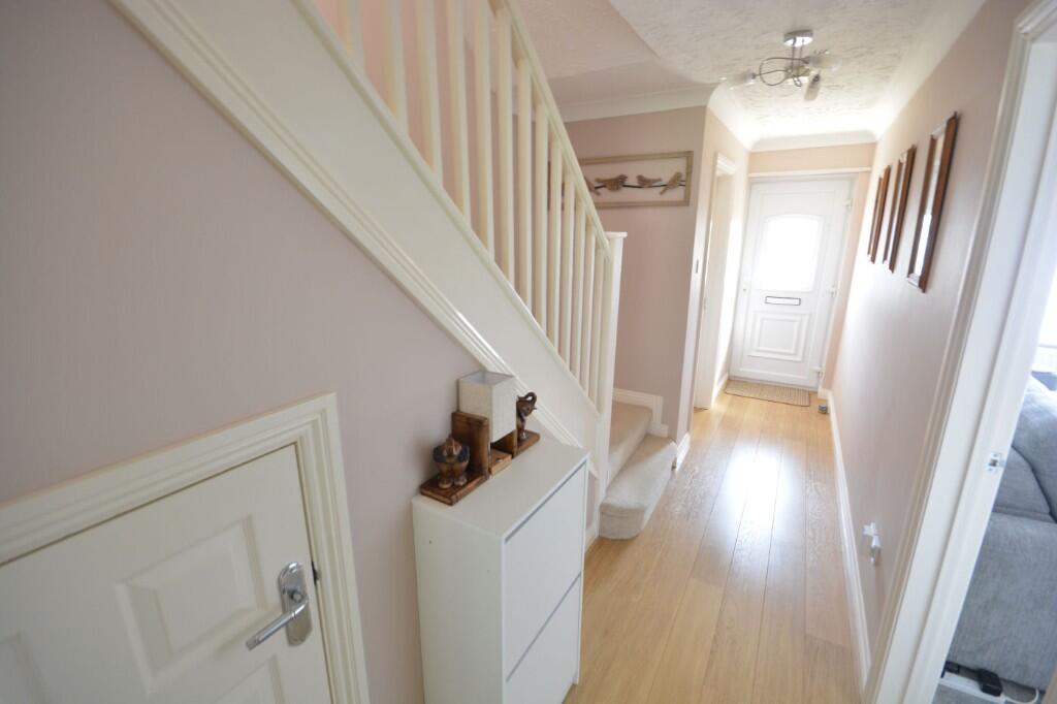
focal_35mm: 15
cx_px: 528
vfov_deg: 77.3
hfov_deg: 100.4
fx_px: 440
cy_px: 352
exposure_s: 1/3
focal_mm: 10
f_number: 8
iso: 400
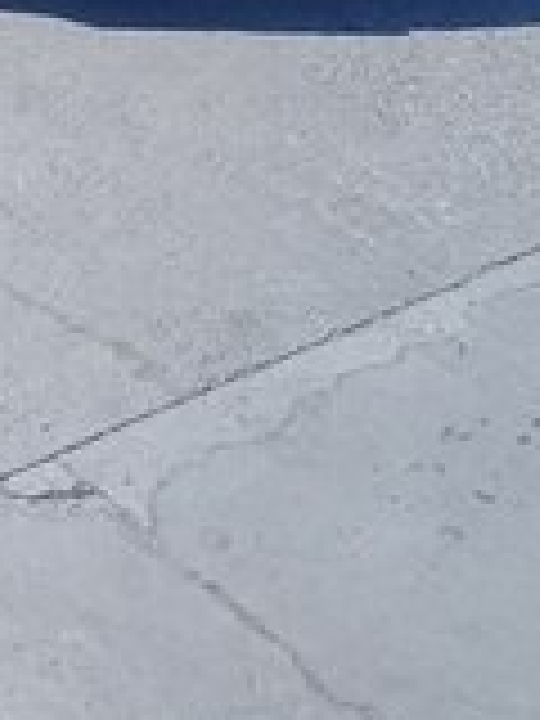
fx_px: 1997
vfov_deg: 18.7
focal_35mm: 96
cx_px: 58
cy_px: -270
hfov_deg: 15.2
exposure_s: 1/702
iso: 50
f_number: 2.2
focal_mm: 3.3
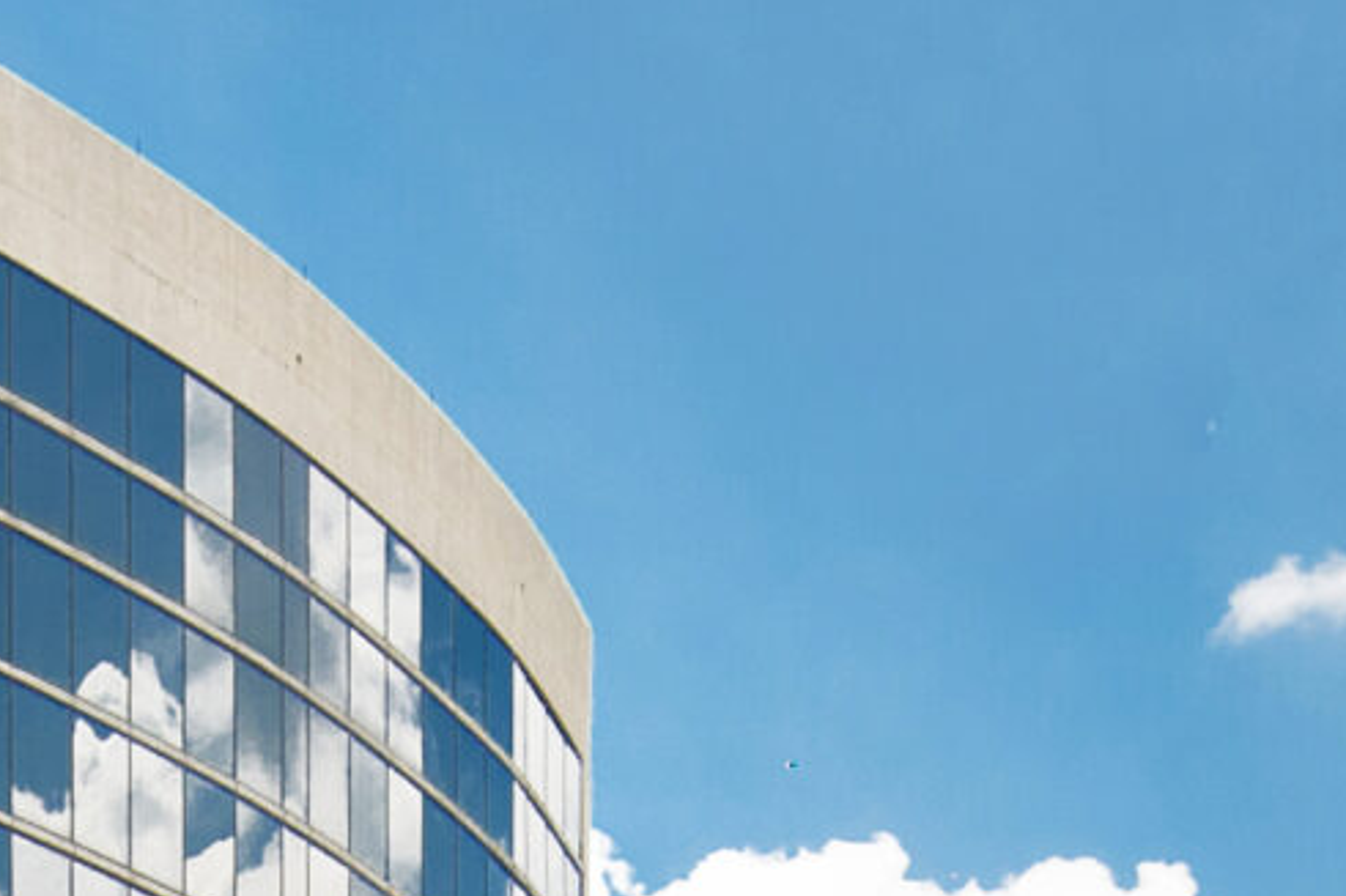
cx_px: 241
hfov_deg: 20.4
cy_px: 1974
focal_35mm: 99
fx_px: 3700
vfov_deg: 11.8
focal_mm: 19
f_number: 7.1
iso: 500
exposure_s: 1/250
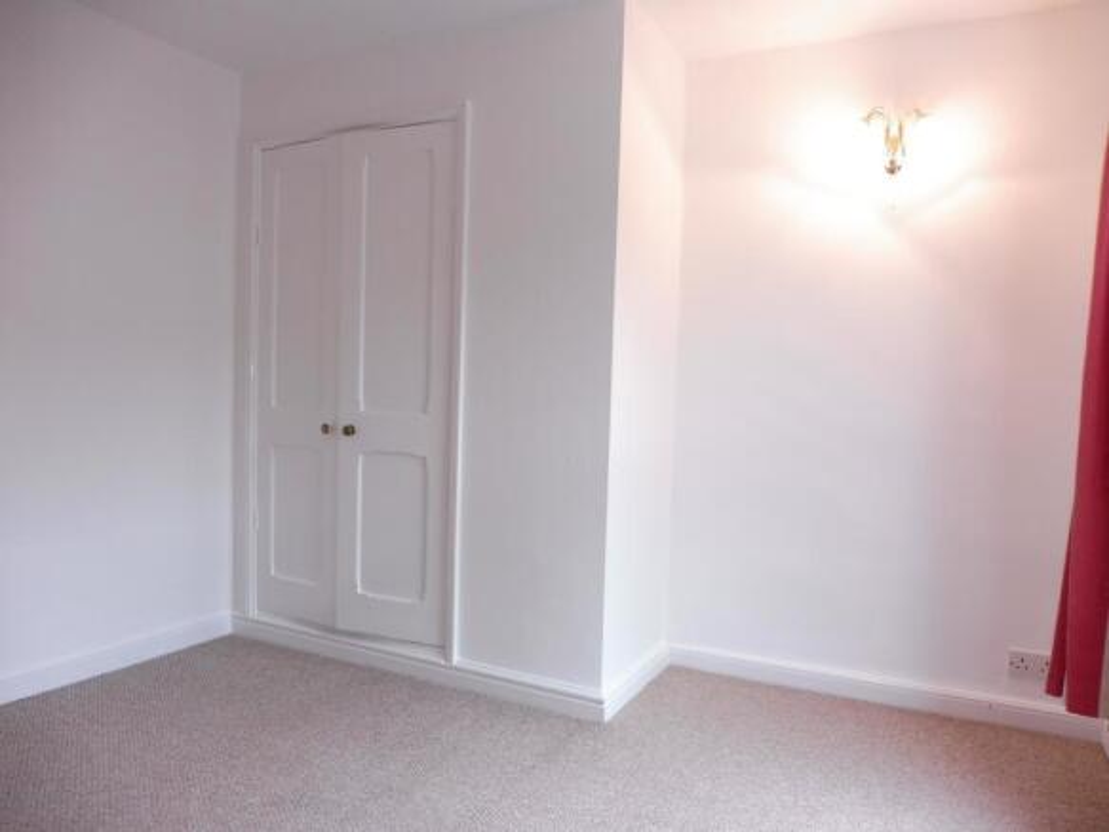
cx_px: 554
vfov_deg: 56.8
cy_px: 416
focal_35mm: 24
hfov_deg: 71.6
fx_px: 769
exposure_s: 1/60
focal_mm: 4.3
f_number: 3.3
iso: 200
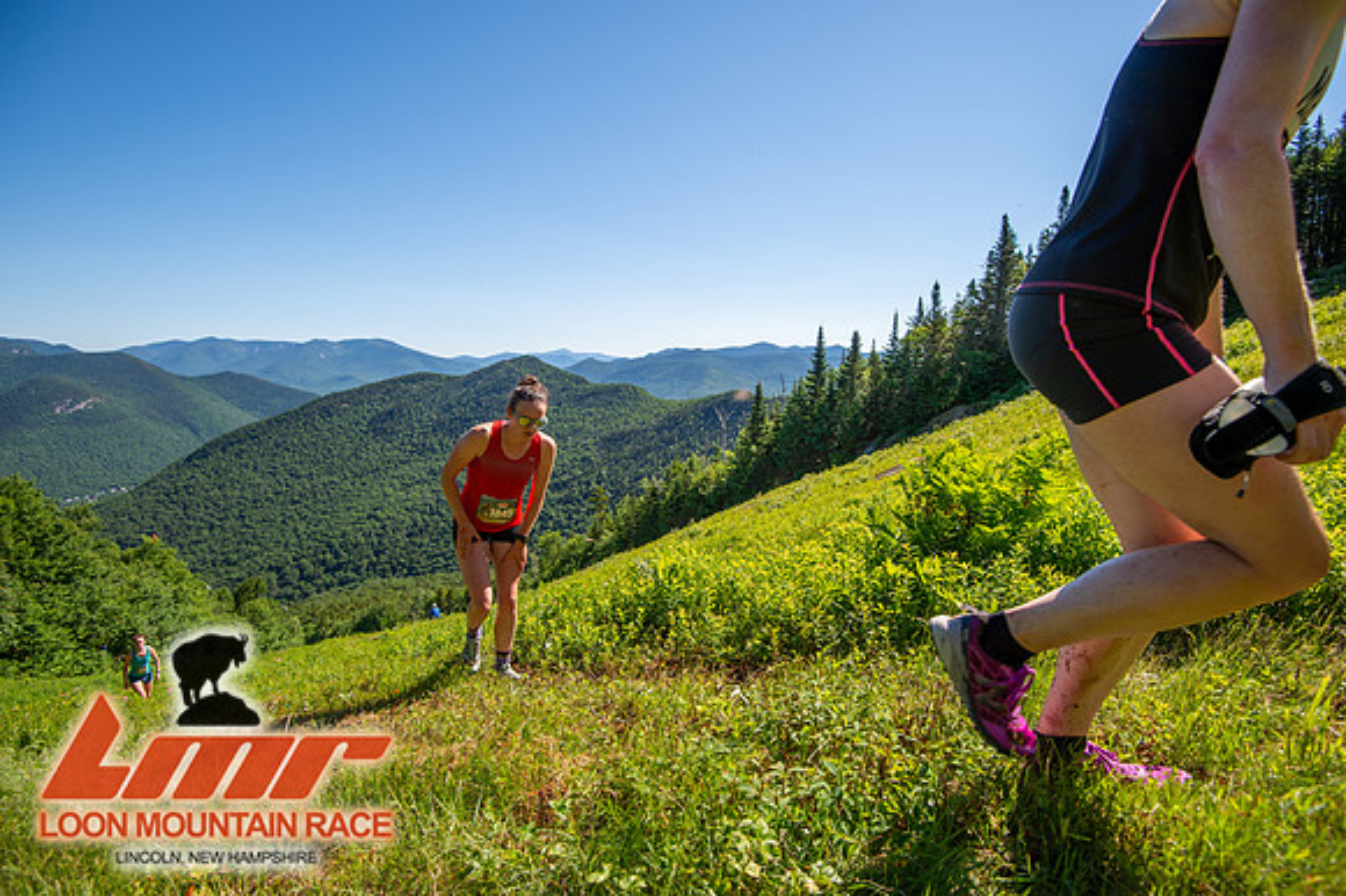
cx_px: 673
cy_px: 448
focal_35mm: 16
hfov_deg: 96.8
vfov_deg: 73.7
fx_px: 598
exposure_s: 1/500
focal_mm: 16
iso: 100
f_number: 5
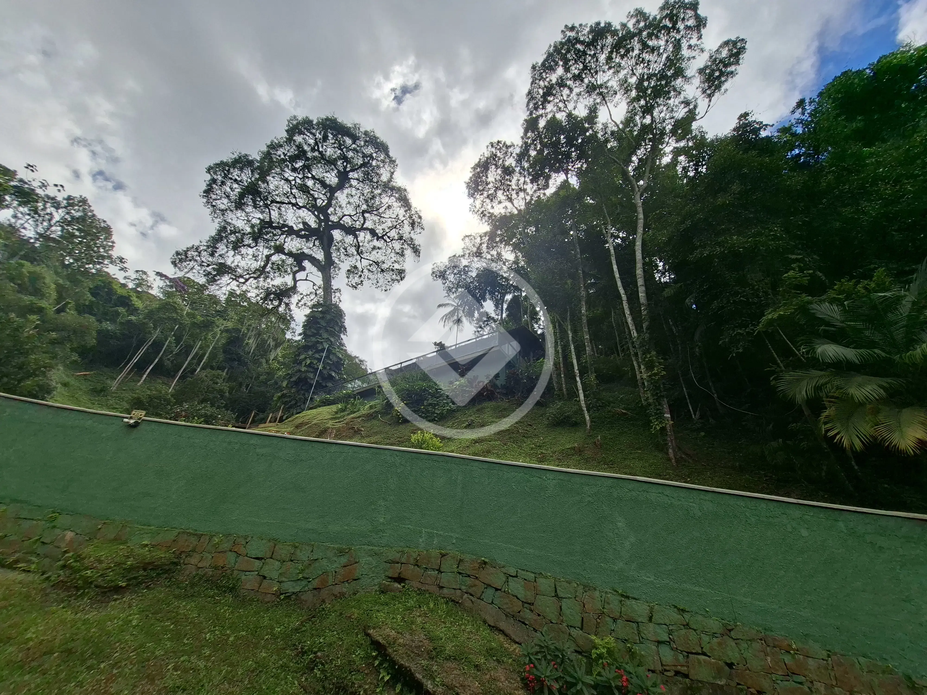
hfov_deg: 106.2
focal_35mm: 13
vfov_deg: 89.9
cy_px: 348
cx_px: 464
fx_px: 348
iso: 40
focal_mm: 1.74
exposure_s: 1/1279
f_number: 2.2
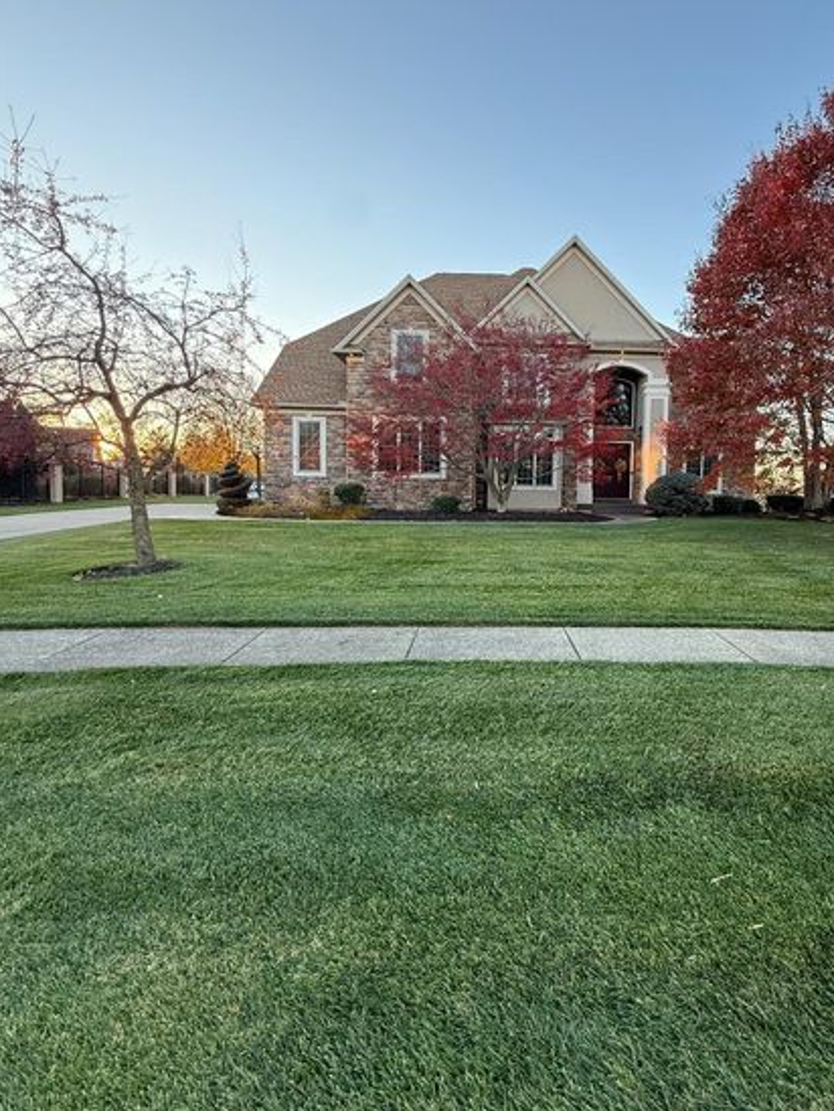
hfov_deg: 74.0
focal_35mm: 17
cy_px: 523
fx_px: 546
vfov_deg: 90.9
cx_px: 498
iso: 80
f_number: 2.2
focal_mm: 2.22
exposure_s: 1/99
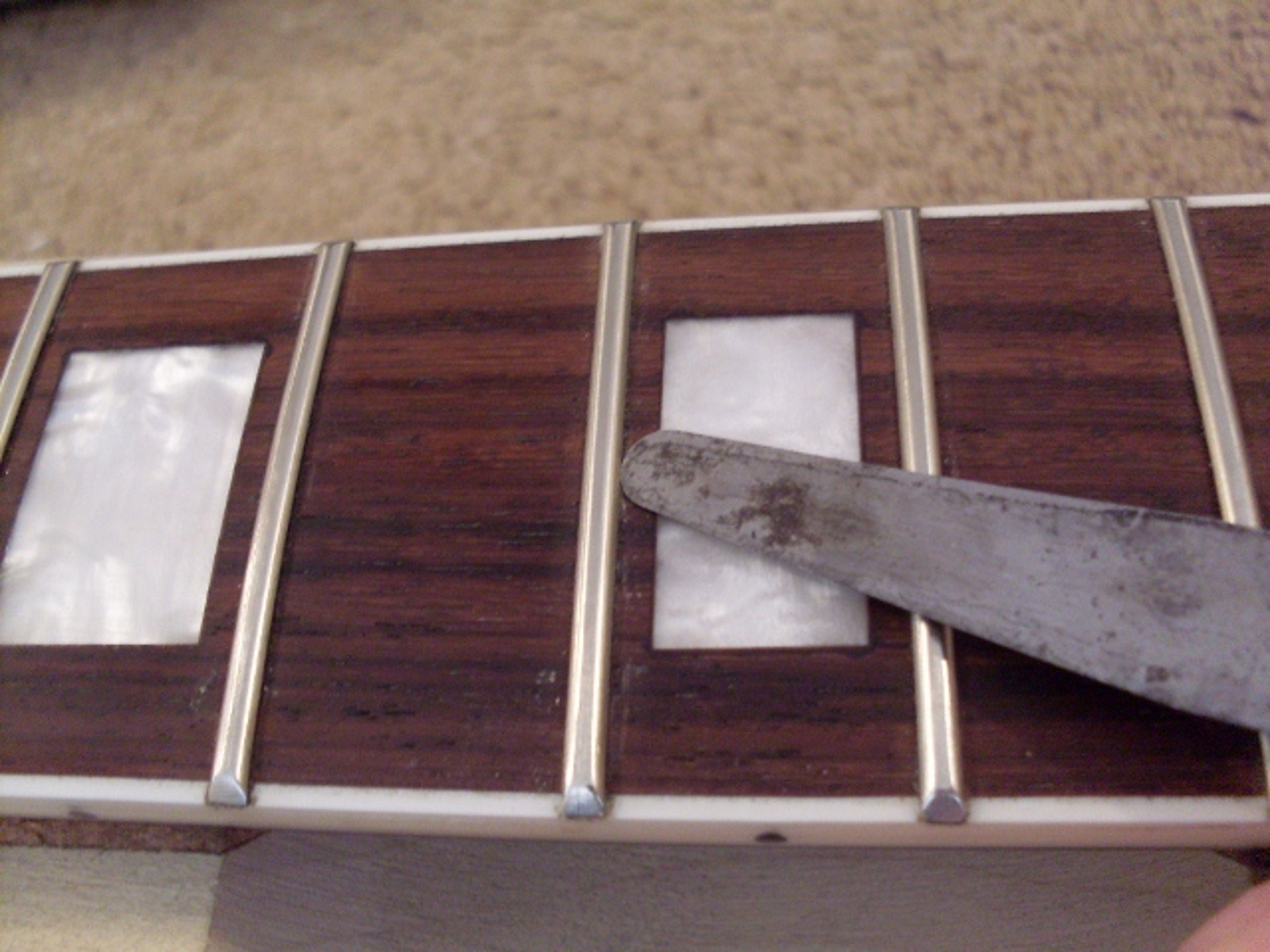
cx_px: 635
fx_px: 1394
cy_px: 476
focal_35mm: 38
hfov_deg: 49.0
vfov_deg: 37.7
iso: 200
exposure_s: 1/15
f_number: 2.8
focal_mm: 6.3
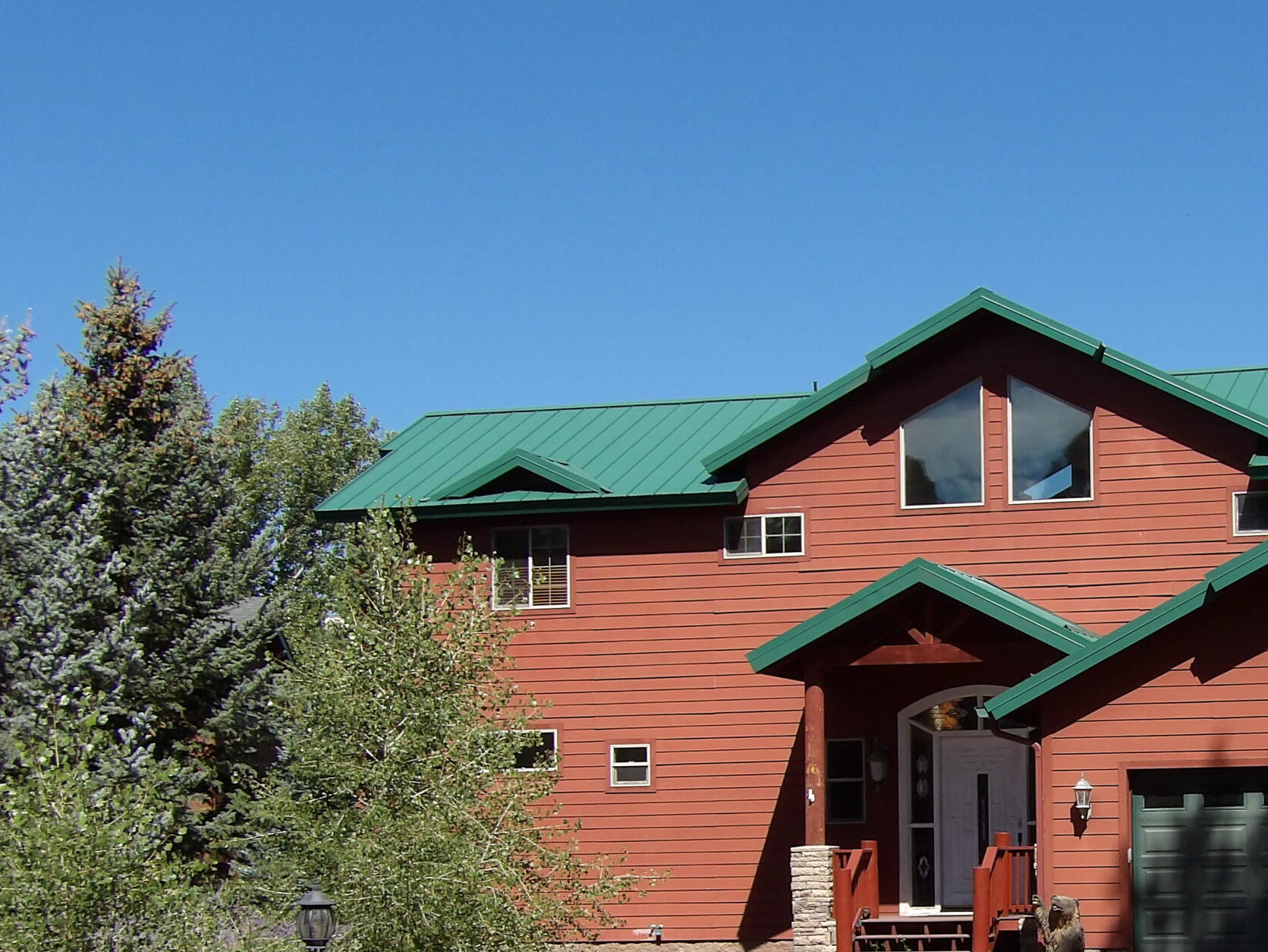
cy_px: 755
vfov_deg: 20.8
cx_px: 1108
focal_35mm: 70
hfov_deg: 26.9
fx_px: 2565
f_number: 3.7
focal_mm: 7
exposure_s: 1/693
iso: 100
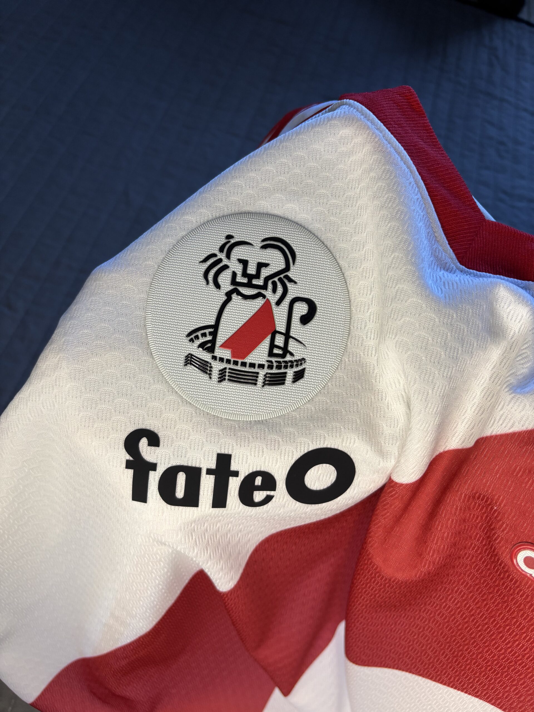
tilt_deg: -58.9
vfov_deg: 67.3
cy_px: 356
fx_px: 535
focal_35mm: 26
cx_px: 267
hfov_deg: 53.1
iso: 125
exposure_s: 1/71
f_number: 1.6
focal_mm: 5.96
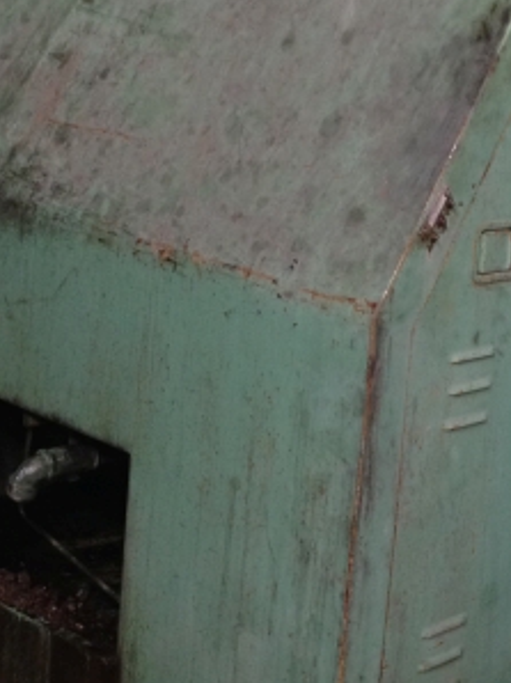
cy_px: 284
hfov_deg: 15.6
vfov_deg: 20.9
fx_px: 1853
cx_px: 390
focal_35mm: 94
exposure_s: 1/20
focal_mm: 4.28
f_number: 2.4
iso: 100
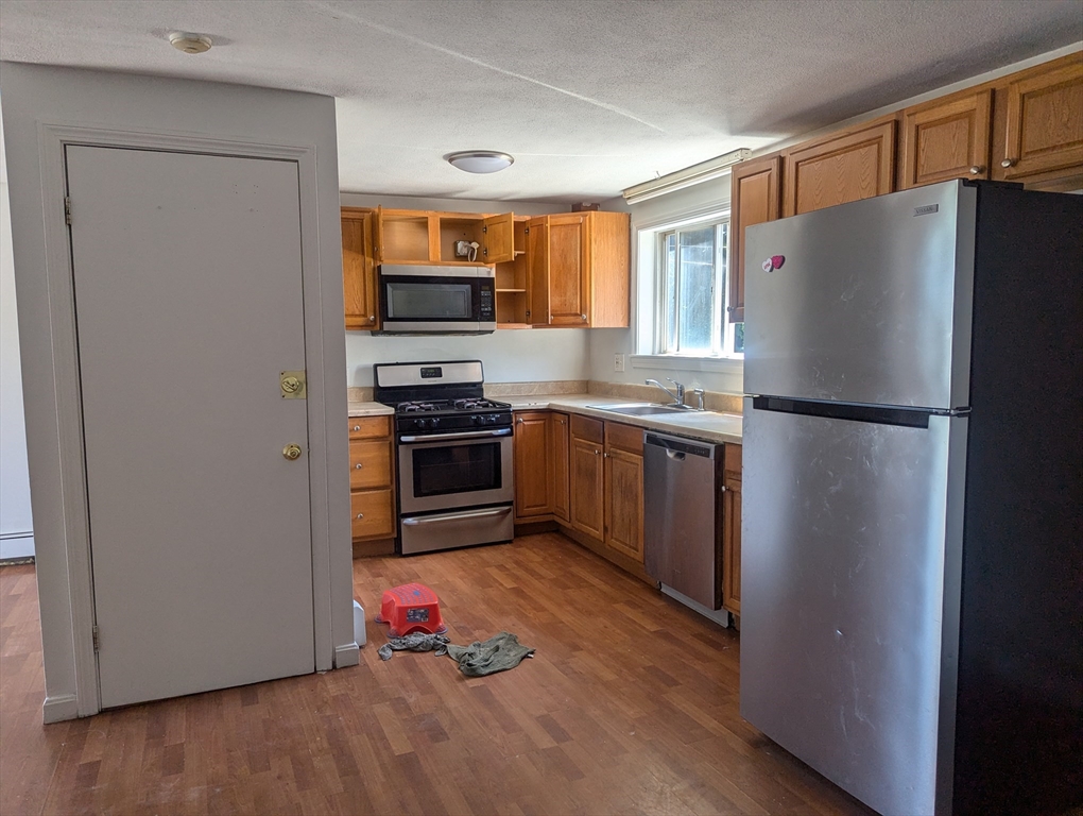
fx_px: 752
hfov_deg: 71.5
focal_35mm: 24
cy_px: 408
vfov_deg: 56.9
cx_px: 542
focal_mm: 6.81
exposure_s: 1/105
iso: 38
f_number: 1.85
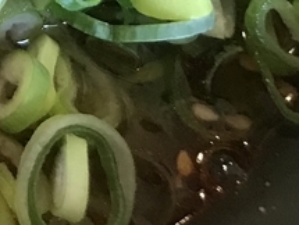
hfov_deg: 10.7
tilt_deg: -64.0
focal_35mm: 156
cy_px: -399
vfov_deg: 8.4
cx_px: -433
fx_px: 1350
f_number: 1.8
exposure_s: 1/30
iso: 32
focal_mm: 3.99
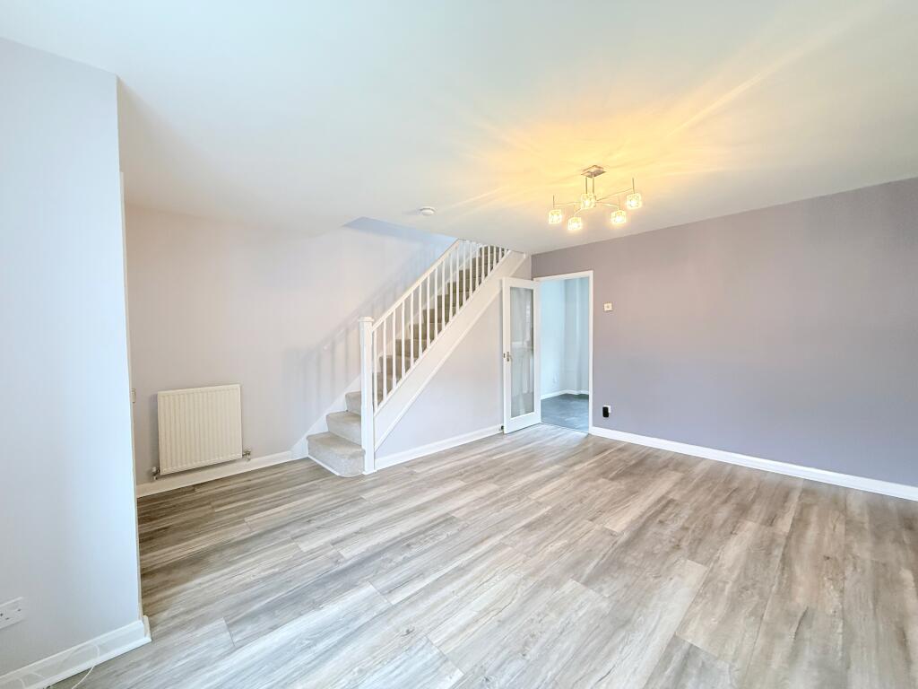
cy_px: 344
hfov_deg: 102.1
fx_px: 371
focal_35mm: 14
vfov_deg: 85.7
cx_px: 459
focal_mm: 2.22
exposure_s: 1/100
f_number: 2.2
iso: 320
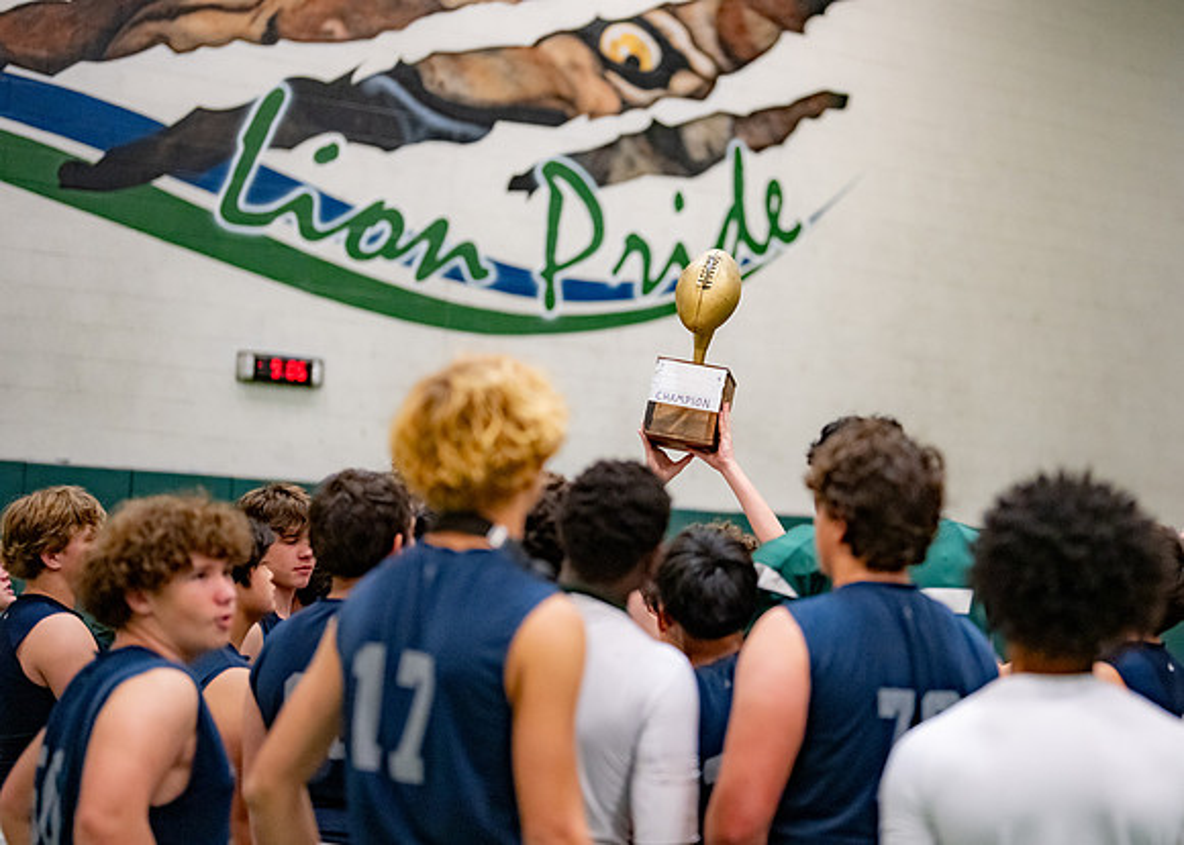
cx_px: 723
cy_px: 352
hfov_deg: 31.5
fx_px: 2091
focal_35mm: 62
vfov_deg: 22.8
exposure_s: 1/500
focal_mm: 50
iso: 2500
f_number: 1.2
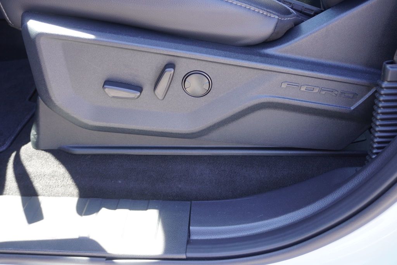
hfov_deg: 55.1
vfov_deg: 38.4
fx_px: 381
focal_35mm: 34
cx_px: 198
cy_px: 132
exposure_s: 1/60
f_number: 4
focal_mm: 23
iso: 320
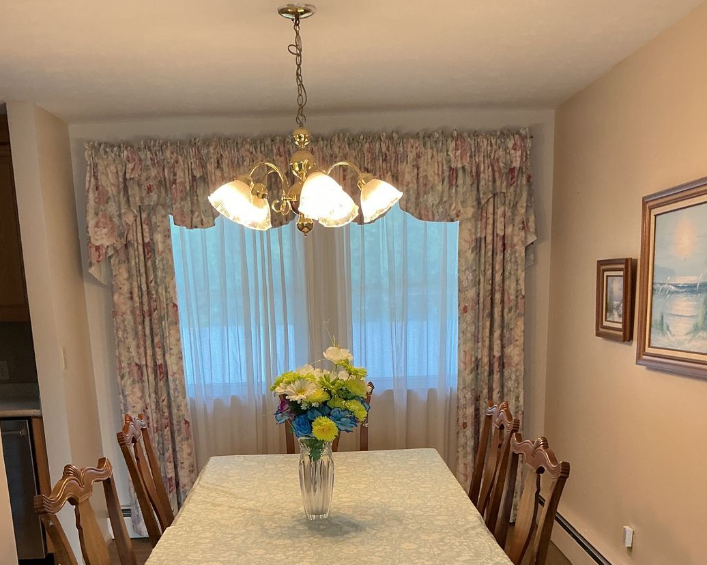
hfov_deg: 44.8
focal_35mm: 41
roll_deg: +2.1
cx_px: 353
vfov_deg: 34.5
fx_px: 858
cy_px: 508
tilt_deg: -14.6
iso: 100
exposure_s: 1/60
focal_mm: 3
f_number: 1.8
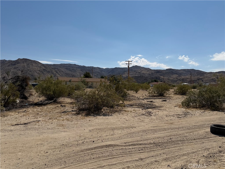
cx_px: 112
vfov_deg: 56.8
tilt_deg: +0.7
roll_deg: +0.3
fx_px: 156
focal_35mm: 24
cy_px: 84
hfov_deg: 71.6
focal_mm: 6.76
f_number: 1.78
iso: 80
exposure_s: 1/10309
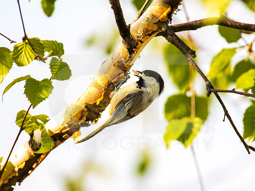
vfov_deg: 1.6
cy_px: 92
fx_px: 6843
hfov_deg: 2.1
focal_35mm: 929
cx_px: 142
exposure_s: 1/2000
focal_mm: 500
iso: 800
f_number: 6.3
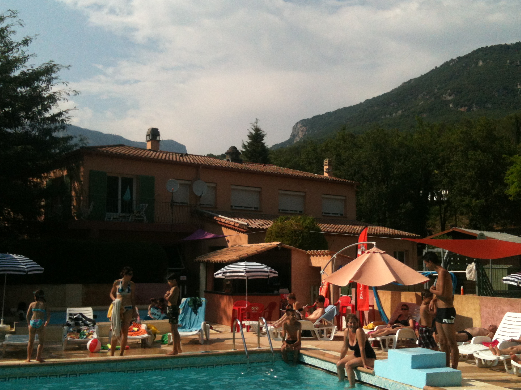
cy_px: 195
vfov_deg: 36.8
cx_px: 269
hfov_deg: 47.9
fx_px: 587
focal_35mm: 39
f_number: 2.8
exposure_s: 1/1867
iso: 64
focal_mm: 3.85
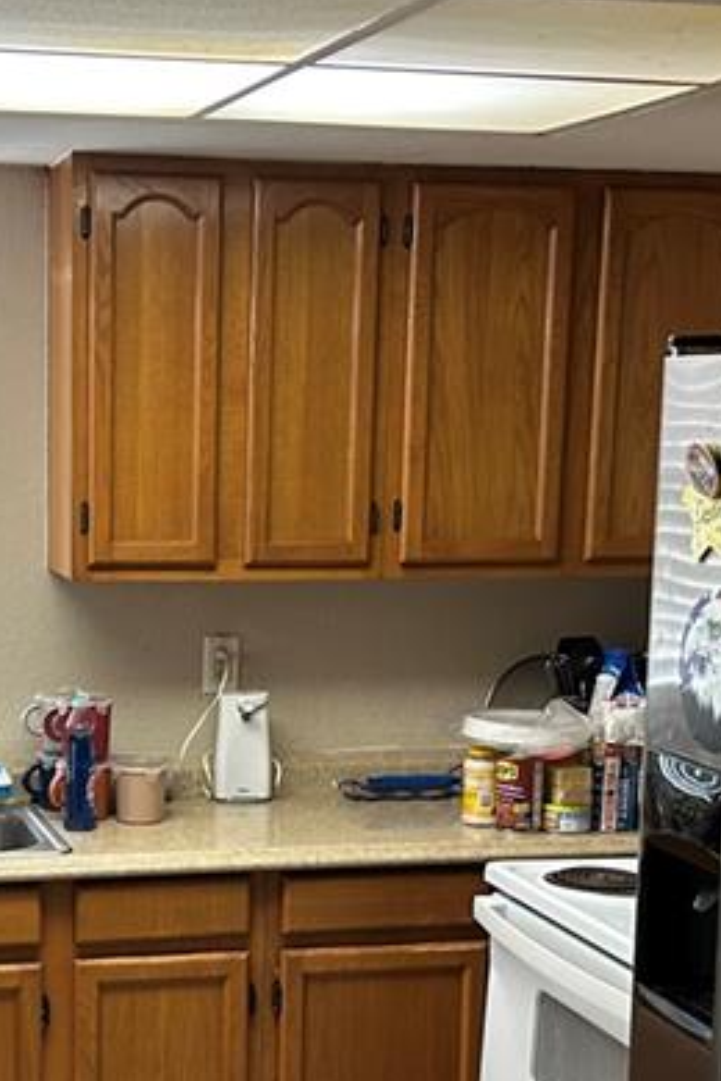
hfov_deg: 19.0
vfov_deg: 28.1
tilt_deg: -10.9
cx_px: 161
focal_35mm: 71
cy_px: 784
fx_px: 2133
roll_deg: -0.9
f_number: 1.5
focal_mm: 5.7
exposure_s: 1/60
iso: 250
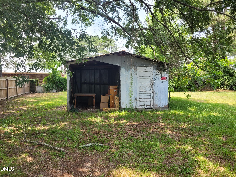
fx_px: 177
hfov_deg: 67.3
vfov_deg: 53.1
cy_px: 88
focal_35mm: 26
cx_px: 118
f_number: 1.8
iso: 40
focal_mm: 5.4
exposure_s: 1/310
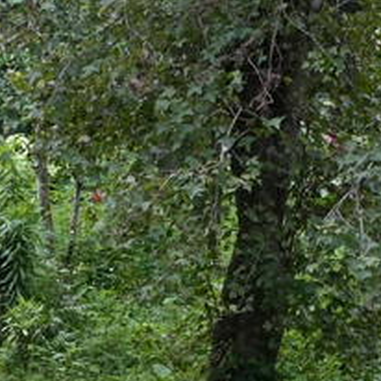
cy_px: 452
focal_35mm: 189
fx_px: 2348
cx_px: -403
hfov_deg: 8.7
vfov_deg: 9.2
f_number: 8
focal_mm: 44.6
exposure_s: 1/320
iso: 2000
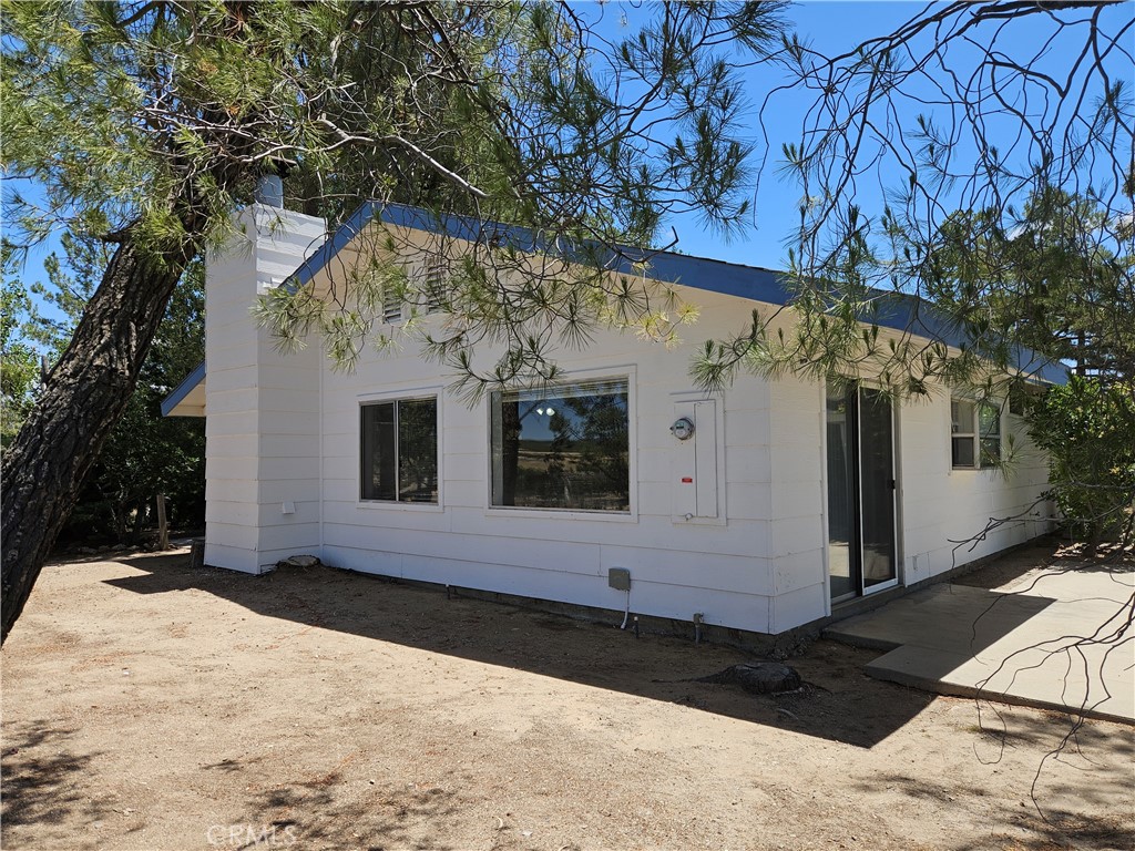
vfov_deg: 58.9
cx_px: 568
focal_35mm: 23
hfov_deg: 73.9
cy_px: 426
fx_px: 754
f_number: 1.8
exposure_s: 1/1751
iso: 25
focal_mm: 5.4
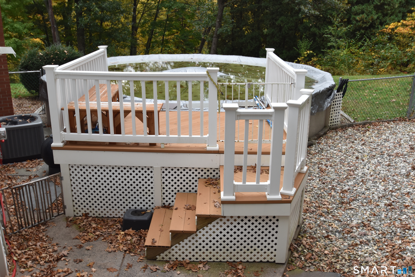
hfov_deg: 57.2
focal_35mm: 33
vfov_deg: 40.0
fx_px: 380
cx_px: 208
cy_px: 138
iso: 400
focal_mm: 22
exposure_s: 1/160
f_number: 6.3
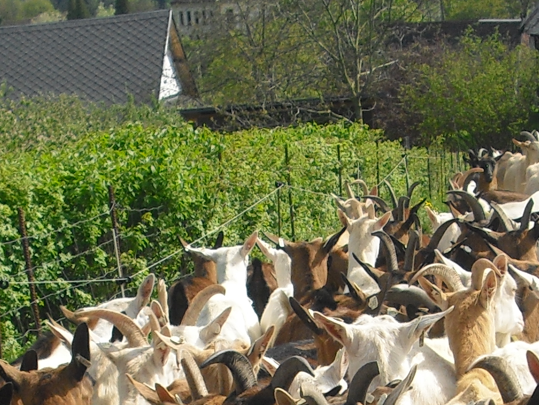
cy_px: 547
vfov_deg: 10.3
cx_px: 367
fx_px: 2180
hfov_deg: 14.1
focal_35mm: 140
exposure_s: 1/250
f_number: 5.6
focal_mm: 6.2
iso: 64
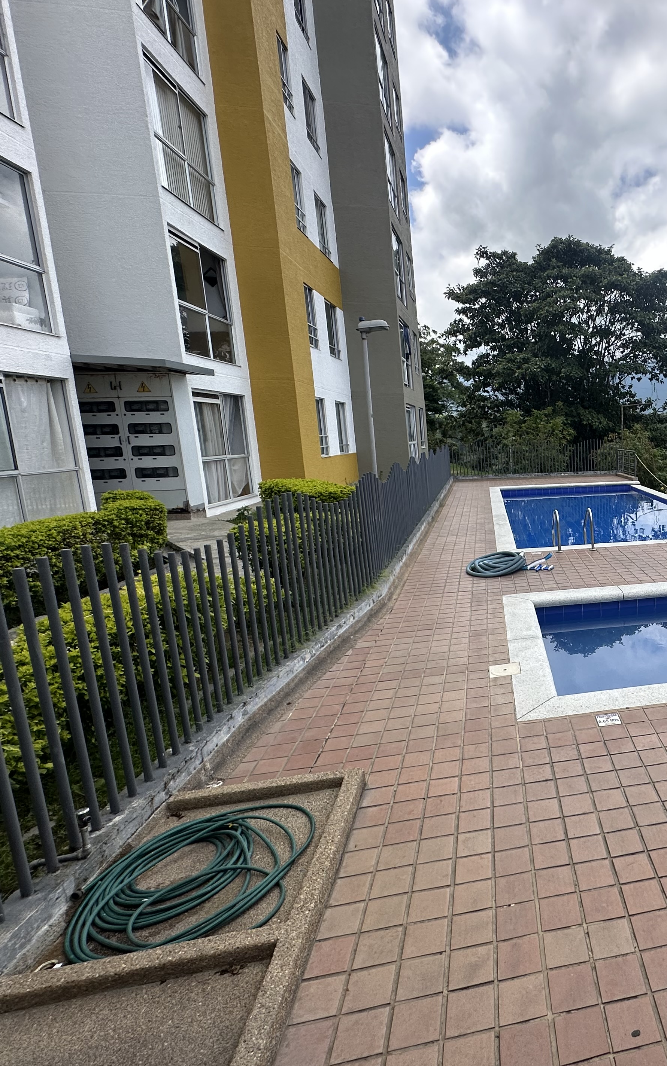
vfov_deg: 82.3
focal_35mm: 21
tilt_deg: -11.8
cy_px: 534
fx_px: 611
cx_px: 624
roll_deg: +2.1
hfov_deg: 49.7
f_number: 2.2
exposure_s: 1/1350
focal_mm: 2.22
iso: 40
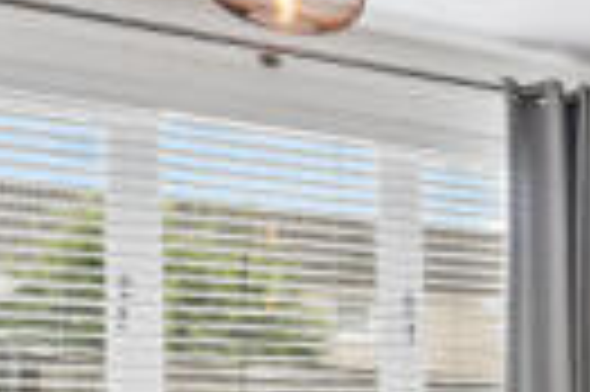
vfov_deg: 21.6
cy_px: 408
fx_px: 982
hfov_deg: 19.6
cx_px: 1162
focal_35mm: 60
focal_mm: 12
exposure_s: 1/25
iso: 1000
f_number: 4
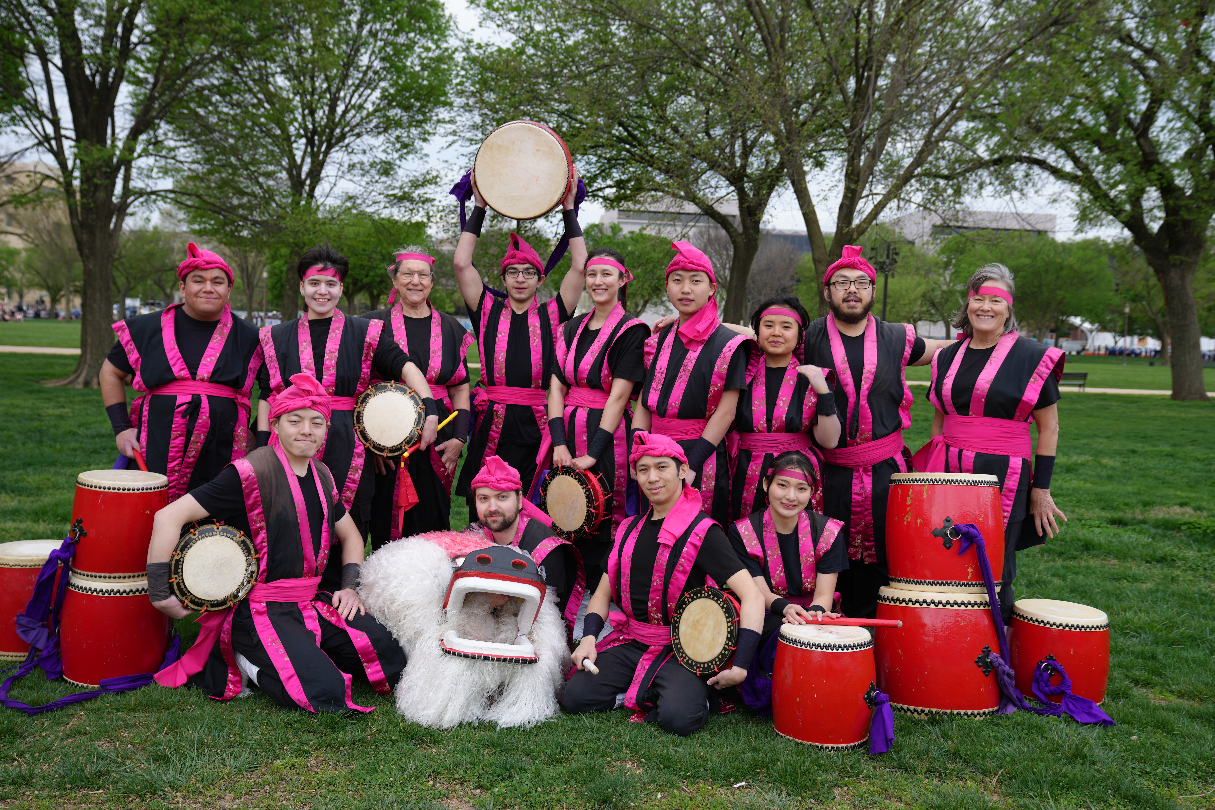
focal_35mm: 34
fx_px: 1147
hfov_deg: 55.8
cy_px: 405
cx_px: 608
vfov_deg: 38.9
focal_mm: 34
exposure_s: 1/200
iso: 100
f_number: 4
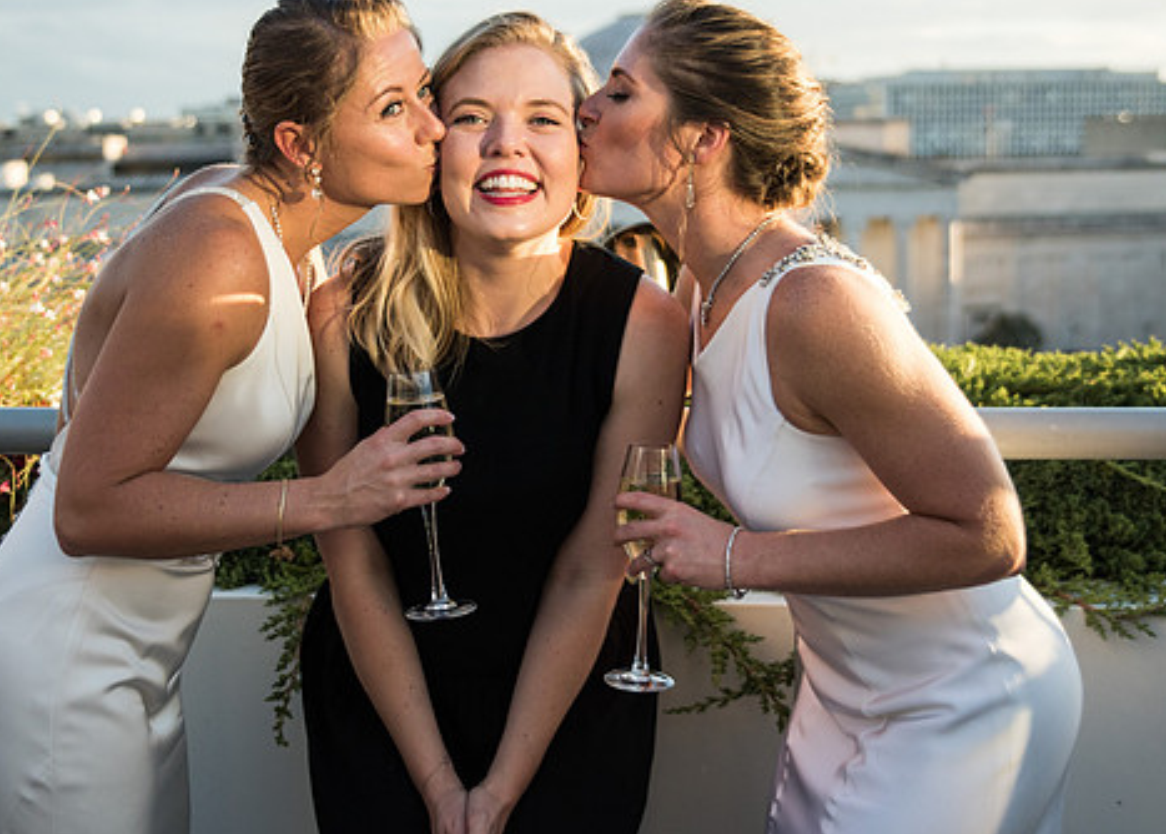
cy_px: 344
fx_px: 1789
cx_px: 527
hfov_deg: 36.1
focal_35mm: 54
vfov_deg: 26.2
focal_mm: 38
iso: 640
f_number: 2.8
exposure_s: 1/3200
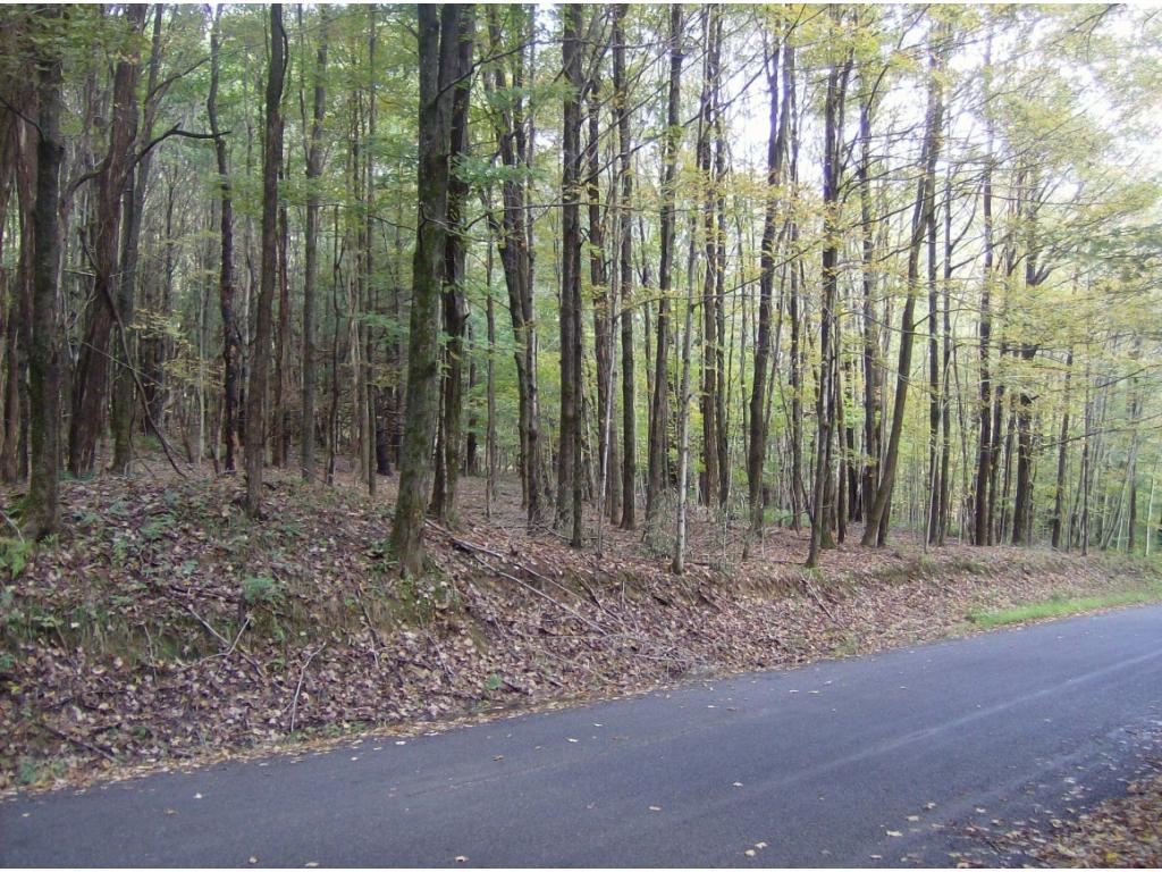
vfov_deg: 39.7
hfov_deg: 51.4
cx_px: 581
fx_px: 1208
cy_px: 436
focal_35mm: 36
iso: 161
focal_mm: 6
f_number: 2.8
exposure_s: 1/64
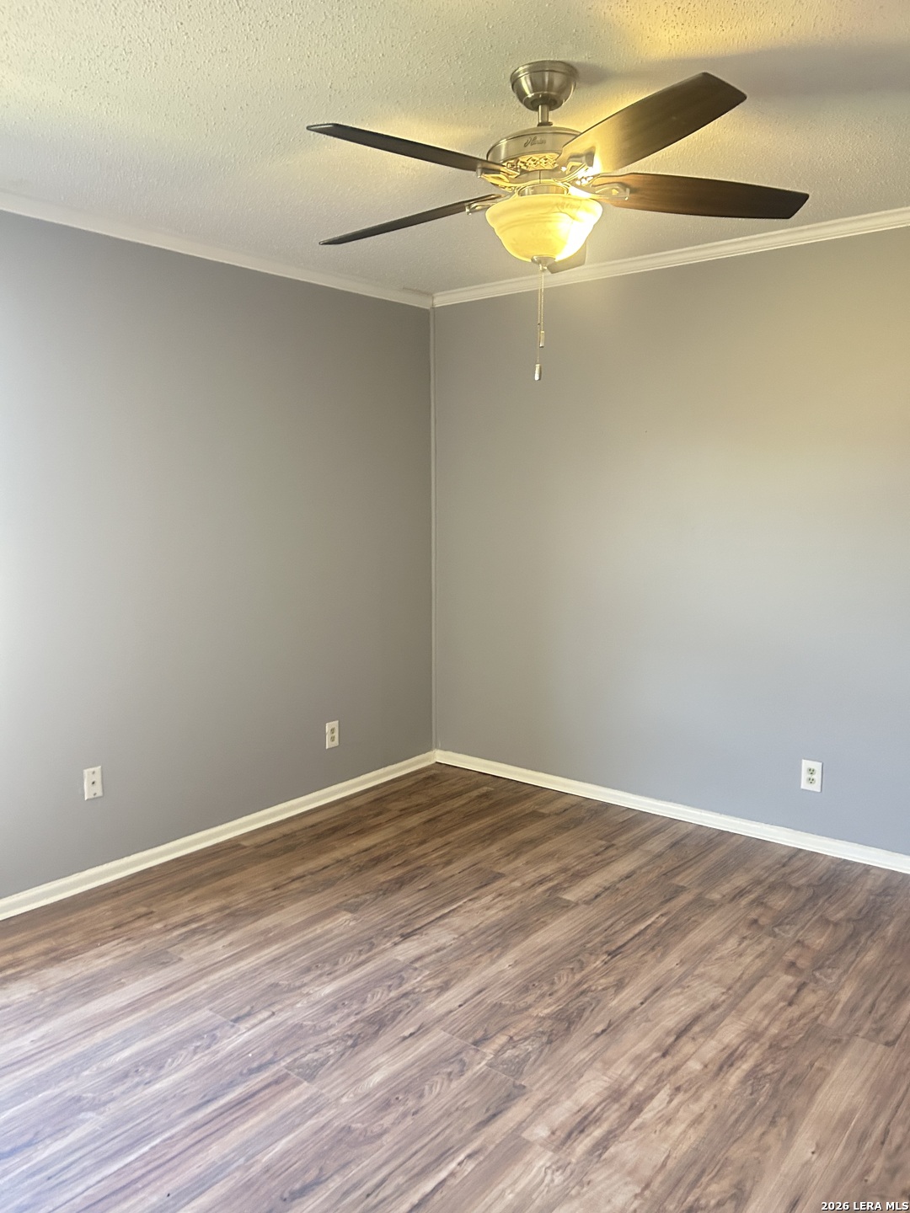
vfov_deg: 67.3
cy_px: 606
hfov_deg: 53.1
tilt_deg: -7.6
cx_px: 455
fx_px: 911
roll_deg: +1.3
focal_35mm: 26
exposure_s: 1/40
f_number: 1.5
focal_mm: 5.7
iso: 400
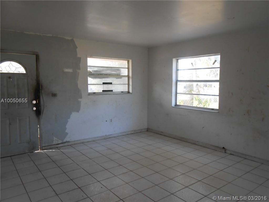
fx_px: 202
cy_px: 101
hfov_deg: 67.3
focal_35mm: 26
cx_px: 134
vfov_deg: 53.1
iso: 80
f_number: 3.5
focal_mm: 4.6
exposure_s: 1/30
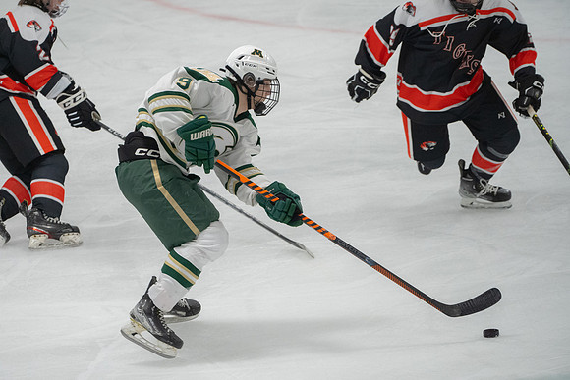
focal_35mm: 244
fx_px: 3866
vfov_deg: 5.6
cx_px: 222
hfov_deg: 8.4
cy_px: 203
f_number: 4.5
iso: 8000
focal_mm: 200
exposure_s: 1/1000
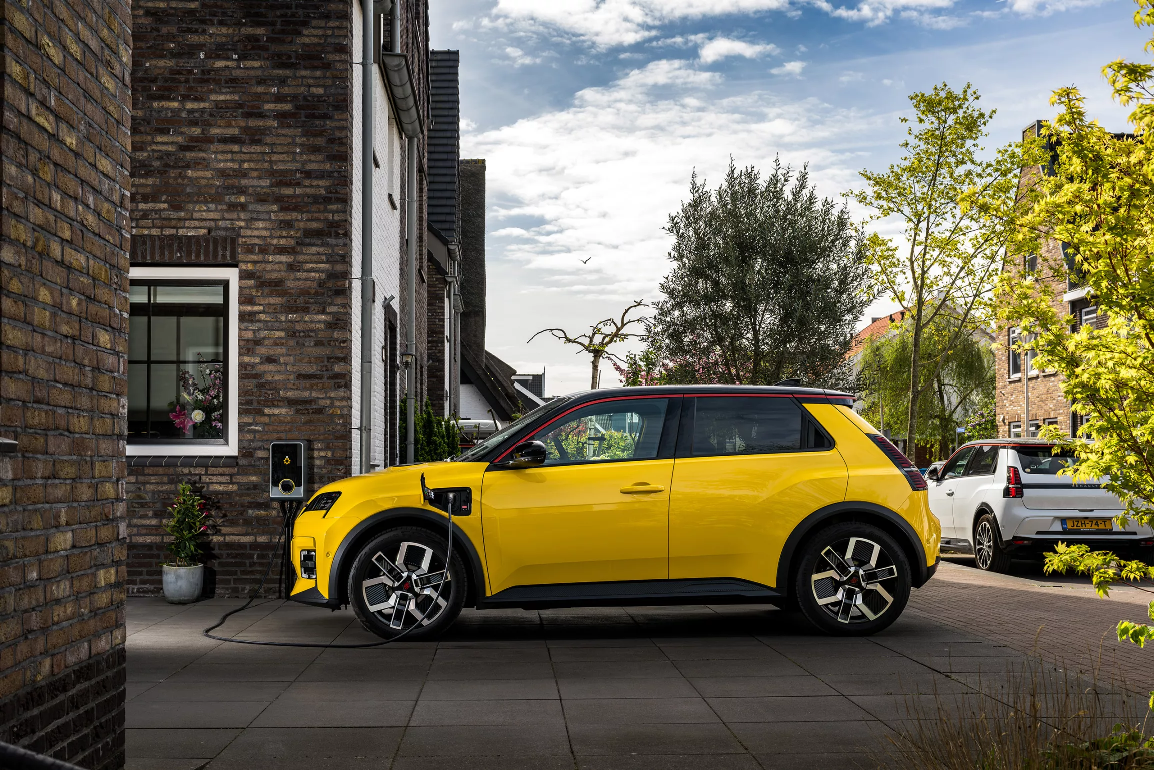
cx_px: 577
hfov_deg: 44.5
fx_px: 1410
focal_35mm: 44
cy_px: 385
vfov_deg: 30.5
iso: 200
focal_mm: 44
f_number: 8
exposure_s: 1/160
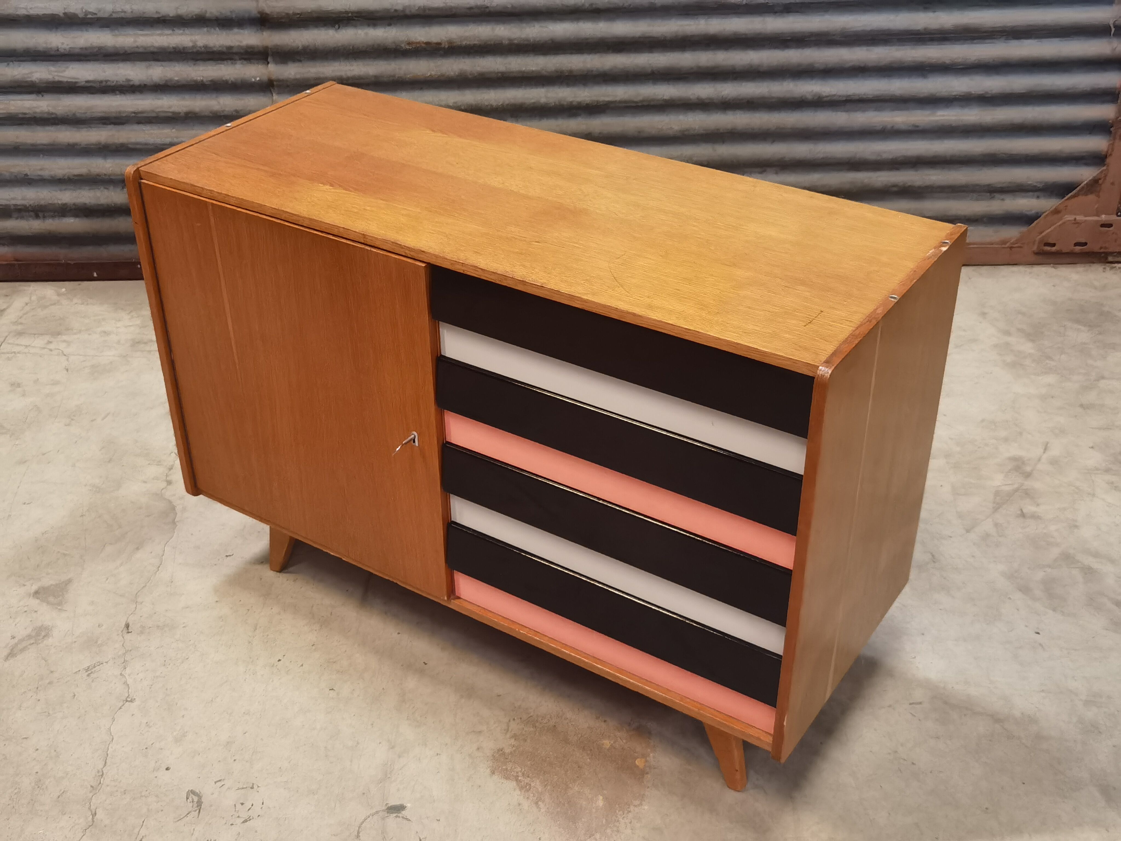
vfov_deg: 36.8
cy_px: 420
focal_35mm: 39
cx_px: 560
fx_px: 1263
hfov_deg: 47.9
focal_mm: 6.71
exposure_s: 1/33.3
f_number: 1.9
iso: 500
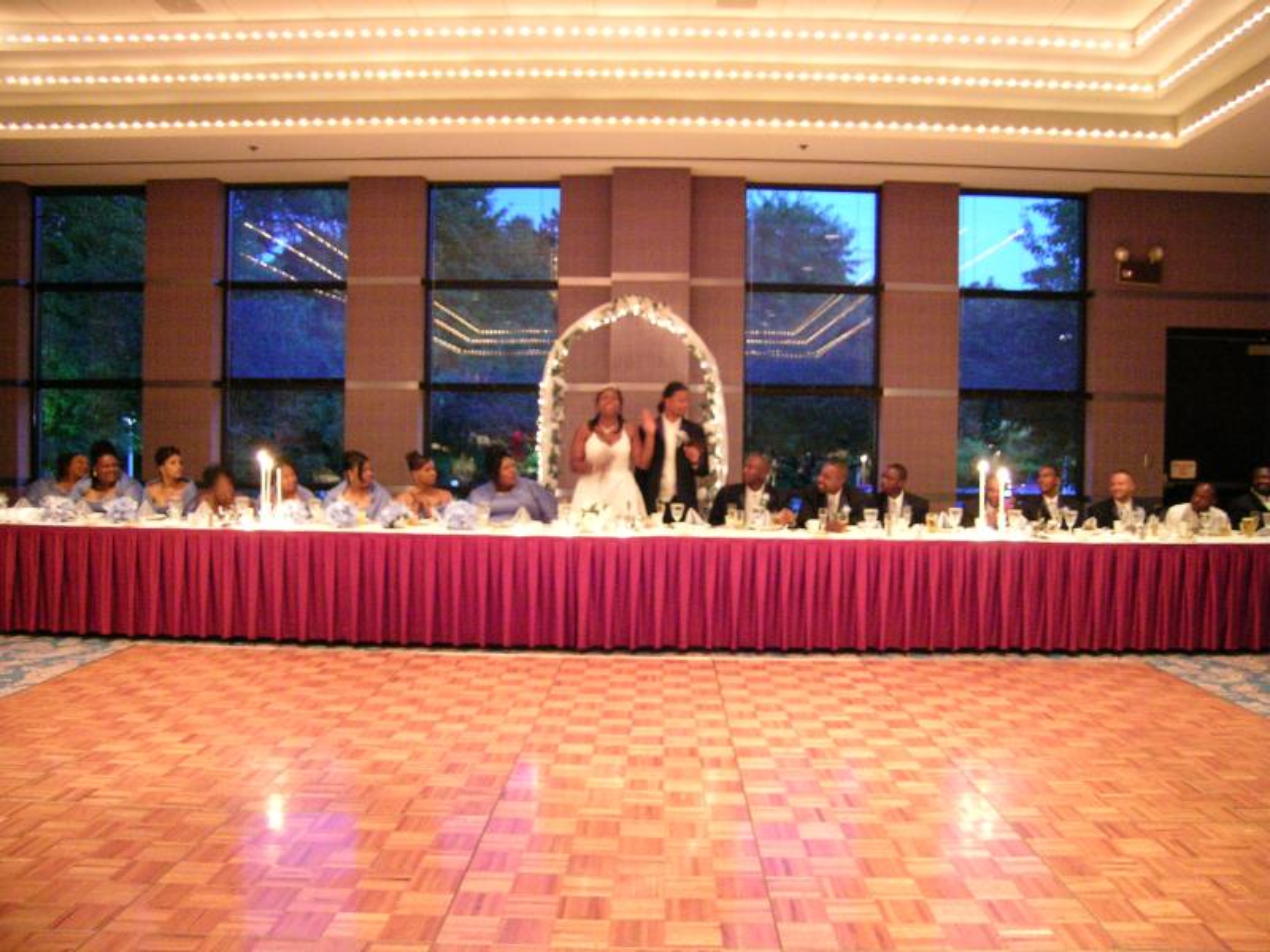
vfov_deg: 49.7
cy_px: 476
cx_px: 635
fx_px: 1027
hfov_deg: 63.4
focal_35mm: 28
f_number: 2.8
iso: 400
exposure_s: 1/1.5
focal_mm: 5.8
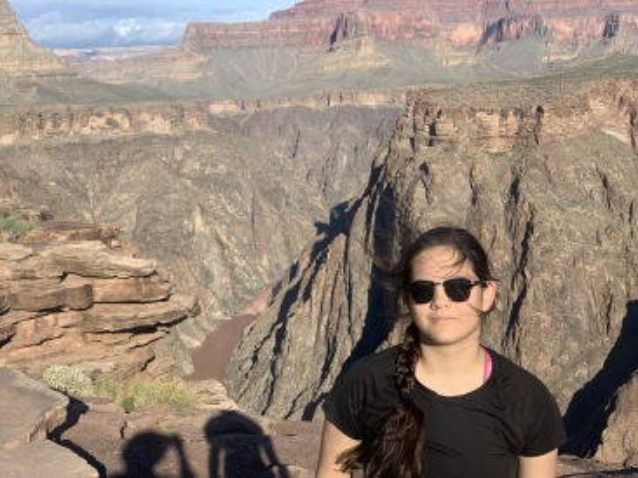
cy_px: 239
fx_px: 958
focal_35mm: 52
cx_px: 319
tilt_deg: -7.9
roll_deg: +1.0
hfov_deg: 36.8
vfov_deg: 28.0
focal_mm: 6
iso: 16
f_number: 2.4
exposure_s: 1/999
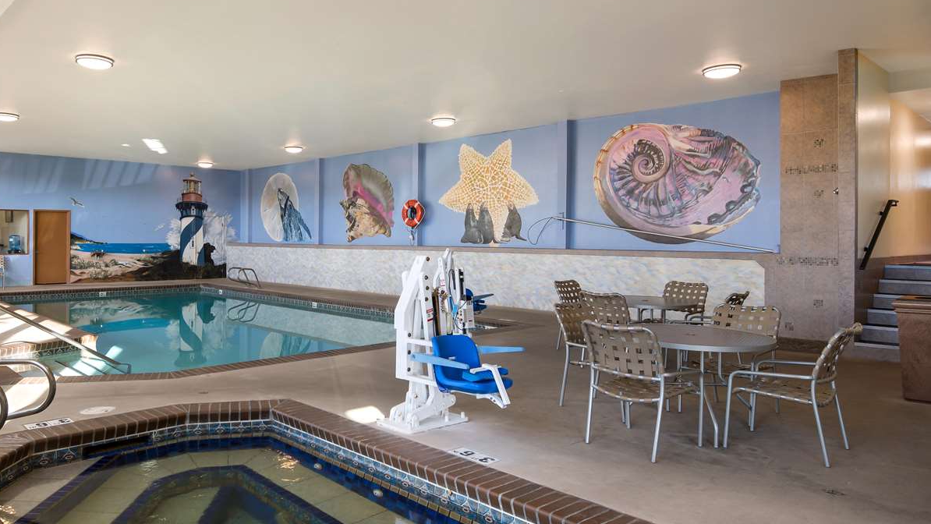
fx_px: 617
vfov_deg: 46.0
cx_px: 363
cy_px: 240
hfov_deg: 73.1
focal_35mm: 25
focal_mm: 19
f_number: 7.1
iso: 320
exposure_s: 1/13
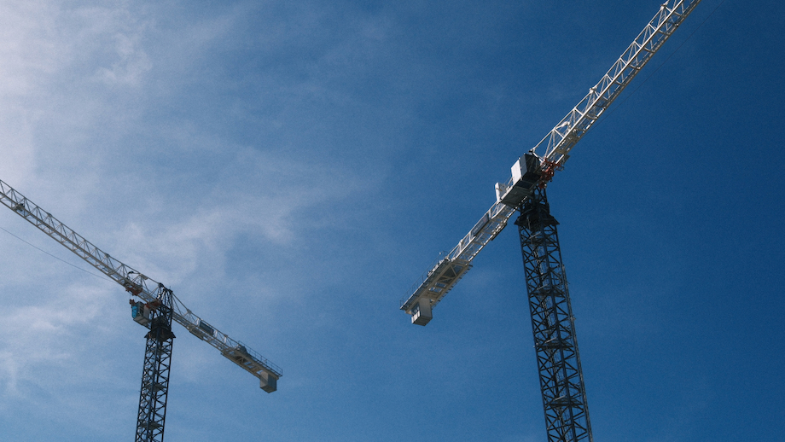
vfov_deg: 23.4
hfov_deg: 40.5
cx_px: 340
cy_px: 281
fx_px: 1062
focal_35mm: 51
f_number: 8
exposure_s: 1/1800
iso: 500
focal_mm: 23
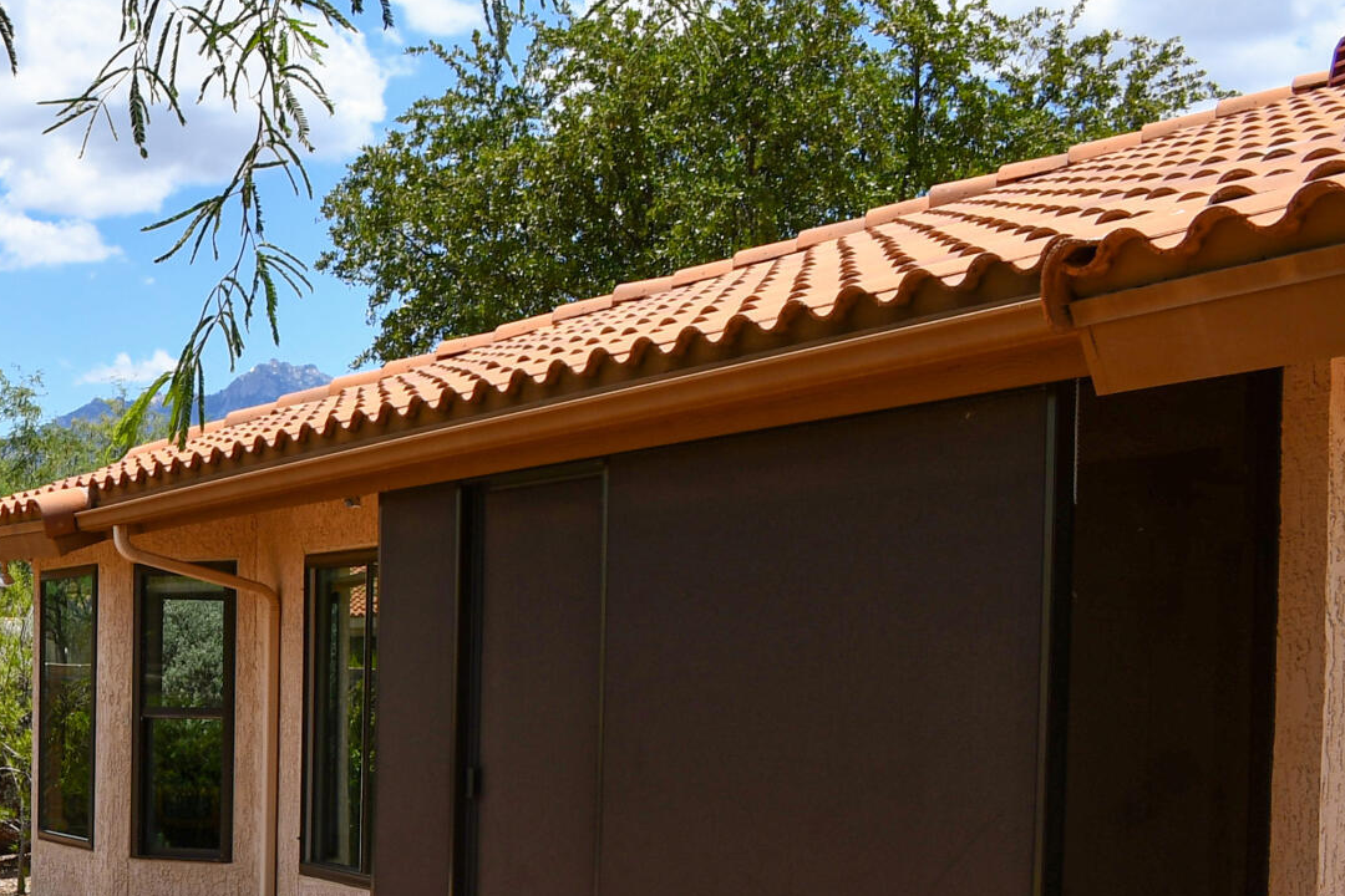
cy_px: 842
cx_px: -392
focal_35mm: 75
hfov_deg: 23.8
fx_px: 2802
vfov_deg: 17.8
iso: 100
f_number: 8
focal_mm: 18
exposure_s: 1/320
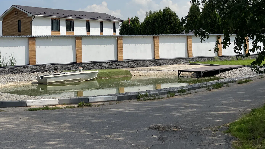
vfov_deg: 24.2
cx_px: 87
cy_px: 37
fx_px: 344
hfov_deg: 41.5
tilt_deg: +2.1
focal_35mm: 49
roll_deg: +2.6
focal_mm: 4.2
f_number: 1.6
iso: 32
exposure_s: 1/4831
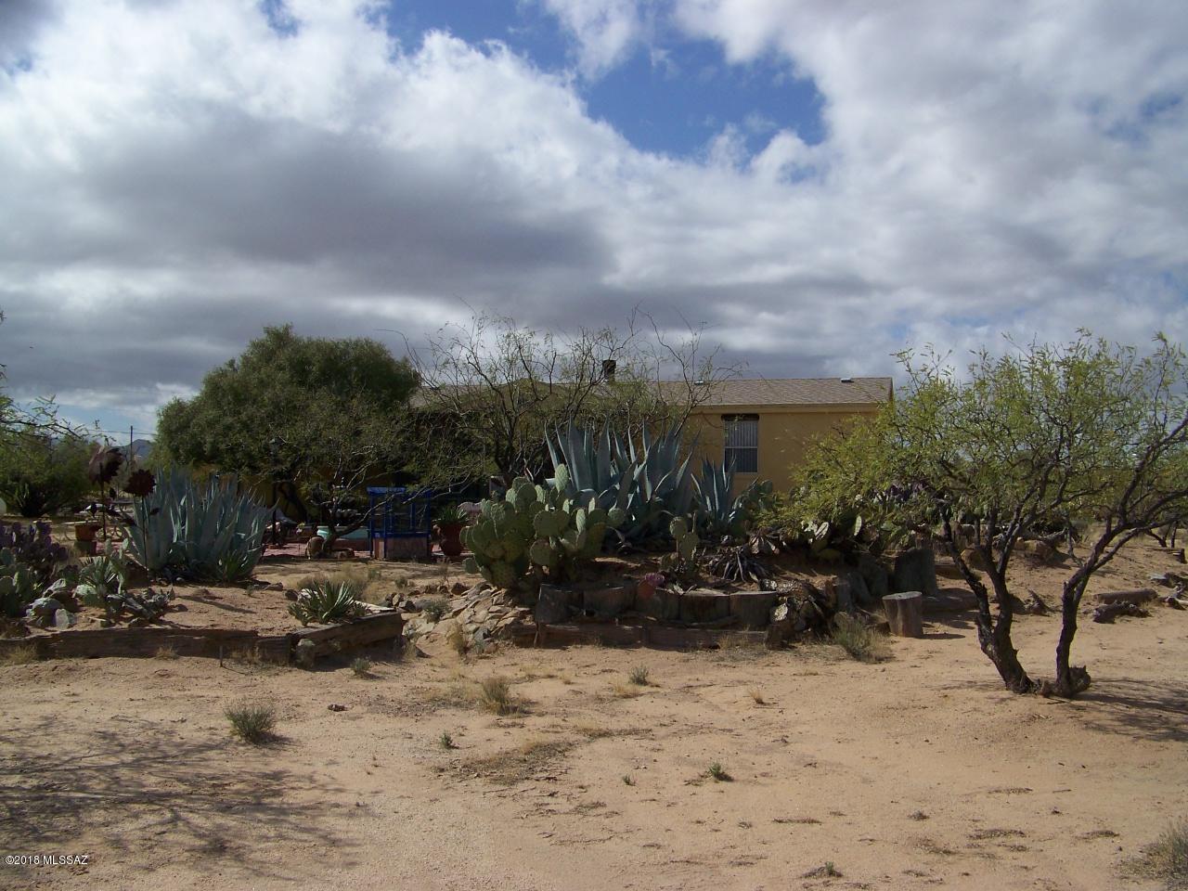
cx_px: 594
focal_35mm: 36
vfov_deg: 39.7
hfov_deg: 51.4
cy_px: 446
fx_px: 1235
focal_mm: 5.85
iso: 64
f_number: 4
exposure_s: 1/1000
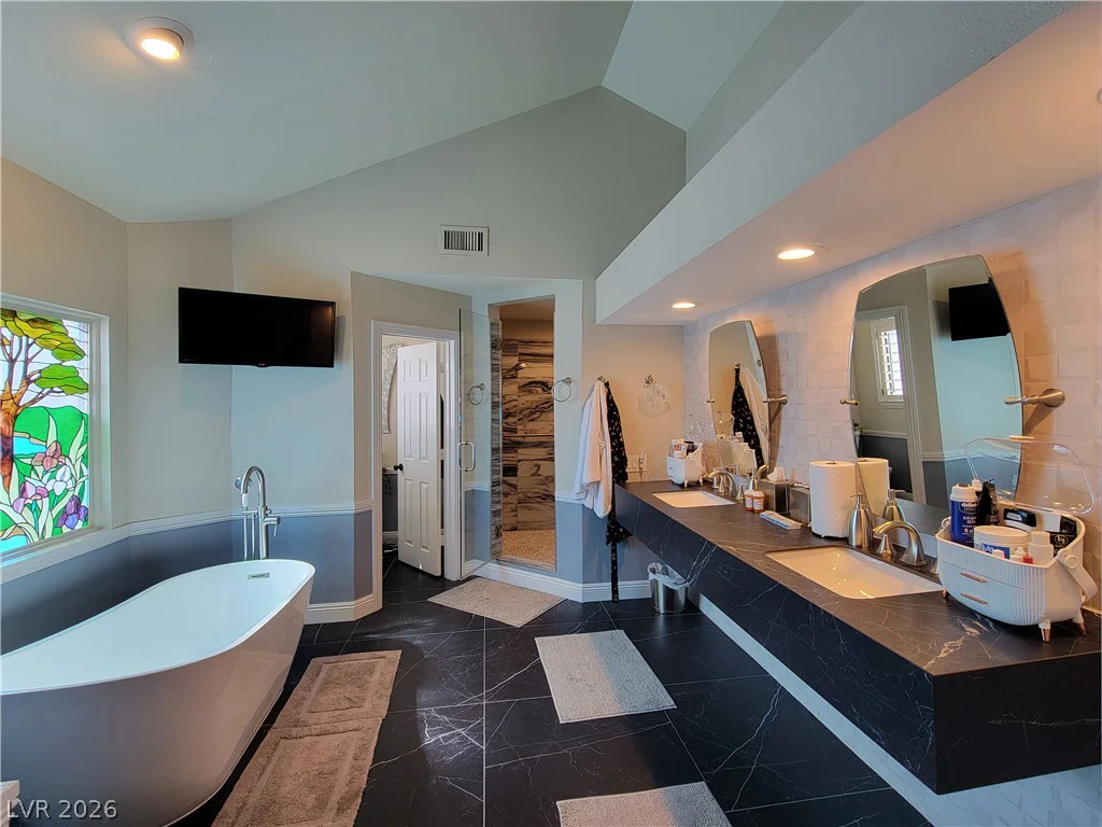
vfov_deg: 89.9
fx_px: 414
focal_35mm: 13
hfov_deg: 106.2
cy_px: 414
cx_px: 551
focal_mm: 2.2
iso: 100
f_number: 2.2
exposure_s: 1/60
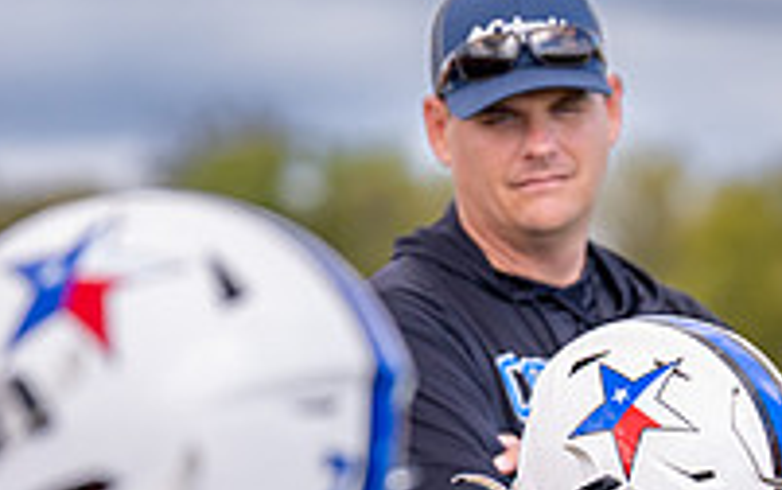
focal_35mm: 405
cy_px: 616
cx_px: 801
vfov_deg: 3.2
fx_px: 8639
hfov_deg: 5.2
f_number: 2.8
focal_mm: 125
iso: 320
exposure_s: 1/2000
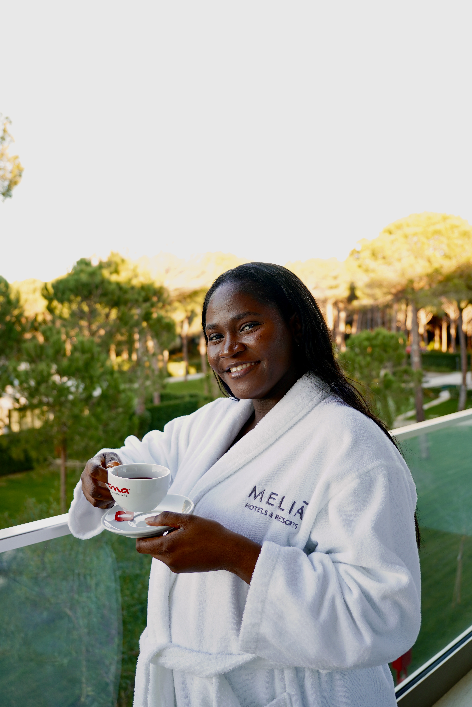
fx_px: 655
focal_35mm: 33
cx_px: 236
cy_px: 354
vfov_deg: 56.8
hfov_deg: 39.6
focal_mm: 22.2
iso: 100
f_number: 2.8
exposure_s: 1/60
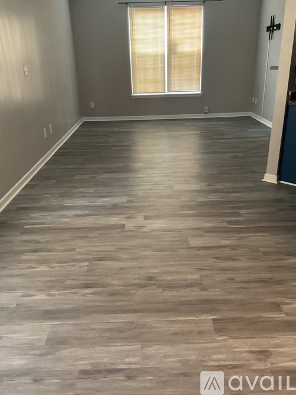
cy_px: 198
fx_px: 331
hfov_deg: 48.2
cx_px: 148
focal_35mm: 29
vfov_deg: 61.7
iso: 250
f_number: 1.8
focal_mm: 3
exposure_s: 1/30
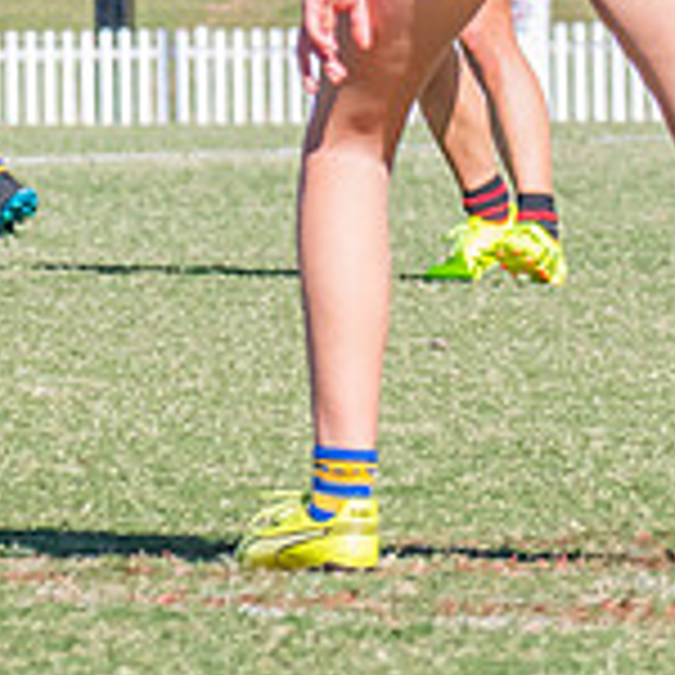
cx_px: 1669
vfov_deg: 1.7
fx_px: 22304
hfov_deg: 1.7
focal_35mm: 1011
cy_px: -66
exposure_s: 1/1250
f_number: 10
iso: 800
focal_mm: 195
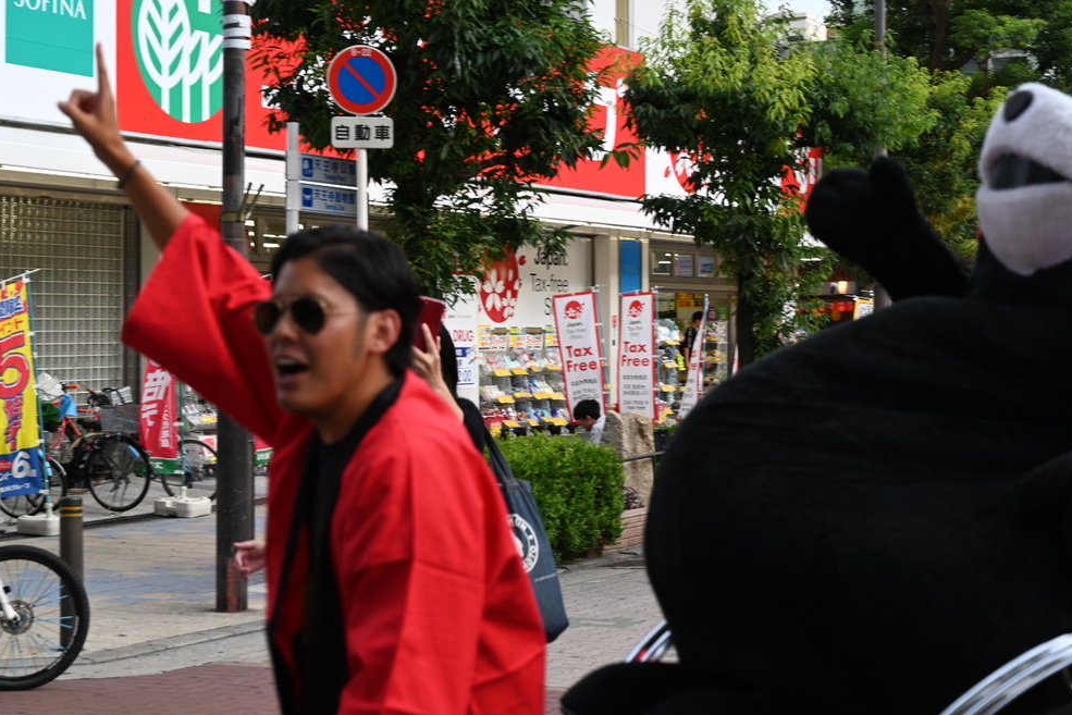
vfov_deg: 20.3
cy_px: 312
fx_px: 1995
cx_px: 588
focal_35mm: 67
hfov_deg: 30.1
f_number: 5.6
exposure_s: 1/125
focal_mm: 55
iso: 100
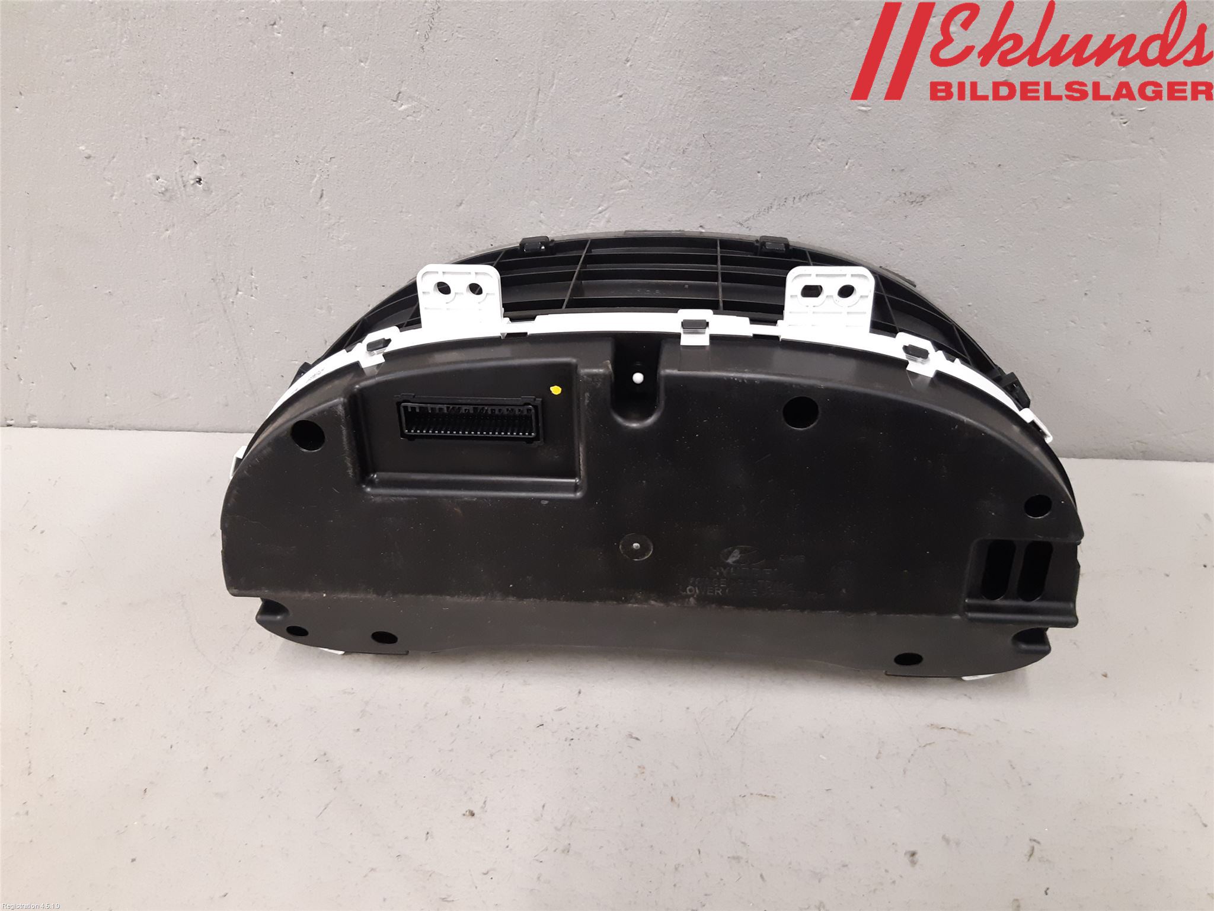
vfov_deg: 53.1
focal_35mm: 26
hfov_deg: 67.3
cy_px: 456
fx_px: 912
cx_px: 607
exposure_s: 1/50
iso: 250
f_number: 1.7
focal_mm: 3.93
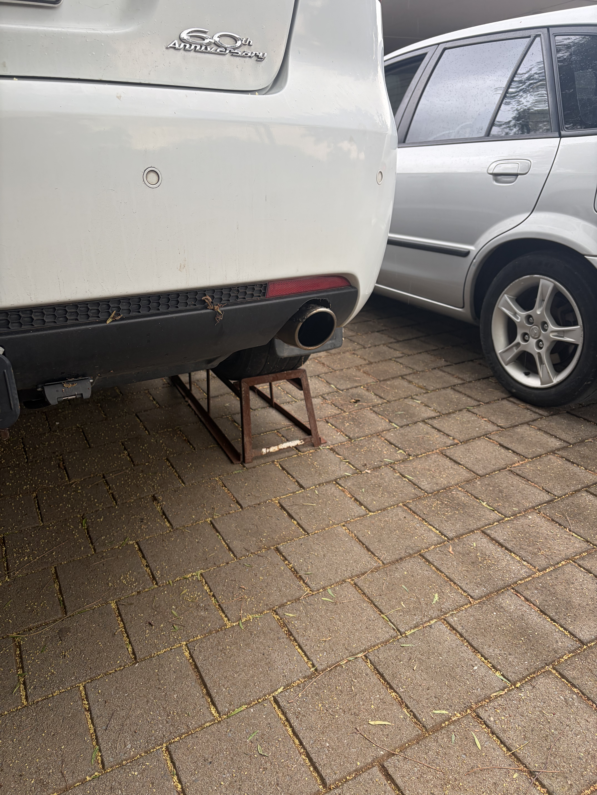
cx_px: 298
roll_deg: +3.1
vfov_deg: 67.3
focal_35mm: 26
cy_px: 398
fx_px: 598
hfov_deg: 53.1
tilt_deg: -20.9
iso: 50
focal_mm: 5.96
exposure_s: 1/122
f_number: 1.6
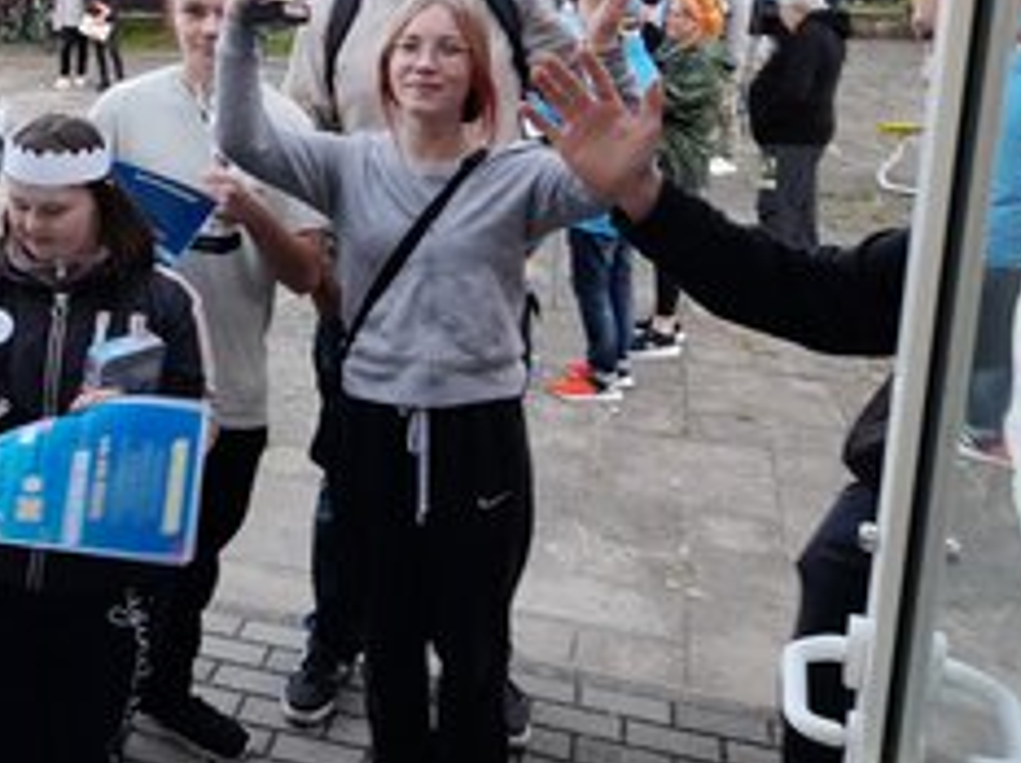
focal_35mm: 43
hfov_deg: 42.1
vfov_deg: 32.7
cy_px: 167
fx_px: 1266
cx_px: 210
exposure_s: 1/50
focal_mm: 4.6
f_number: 2
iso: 40
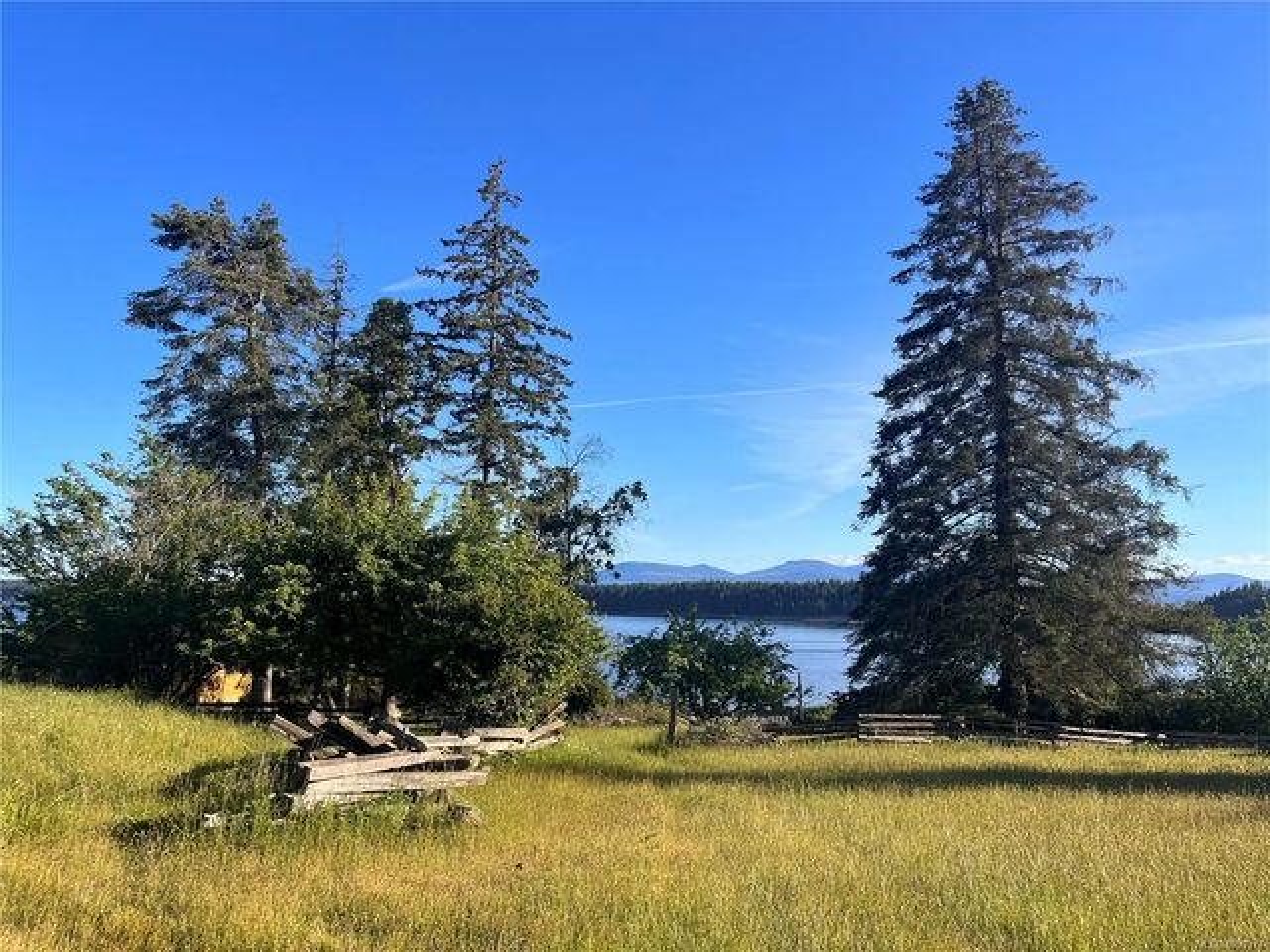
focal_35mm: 26
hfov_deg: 67.3
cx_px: 635
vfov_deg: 53.1
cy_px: 476
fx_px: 954
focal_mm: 5.1
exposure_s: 1/2137
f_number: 1.6
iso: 50
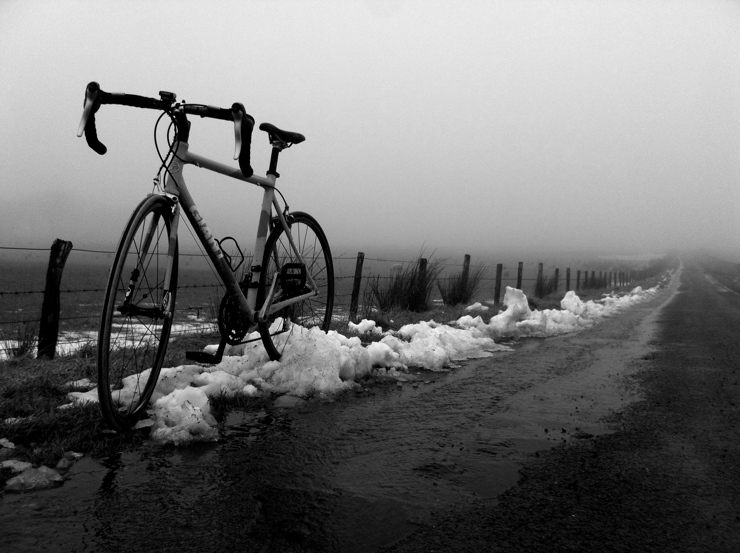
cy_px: 276
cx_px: 370
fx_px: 747
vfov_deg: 40.6
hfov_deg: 52.7
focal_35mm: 35
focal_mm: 3.85
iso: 80
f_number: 2.8
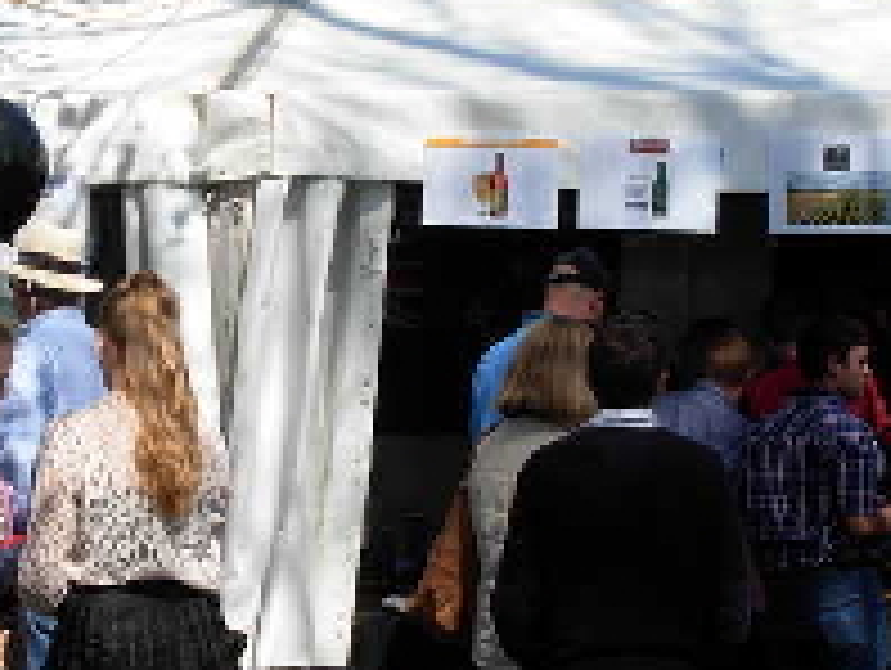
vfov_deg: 16.1
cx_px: 194
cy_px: 405
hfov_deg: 21.1
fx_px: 2371
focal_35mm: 92
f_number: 4.9
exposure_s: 1/418
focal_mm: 6.3
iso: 79
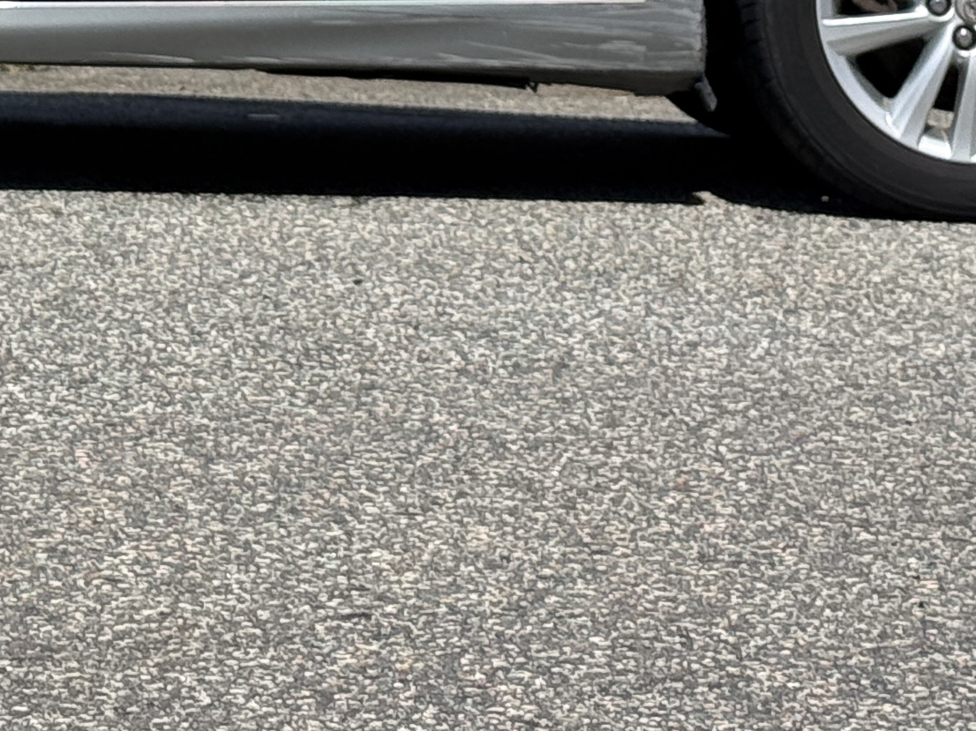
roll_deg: -1.1
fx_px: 4933
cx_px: 11
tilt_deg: +2.4
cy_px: -440
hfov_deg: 11.2
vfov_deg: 8.3
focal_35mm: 175
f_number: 1.78
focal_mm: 6.76
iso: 80
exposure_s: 1/6024
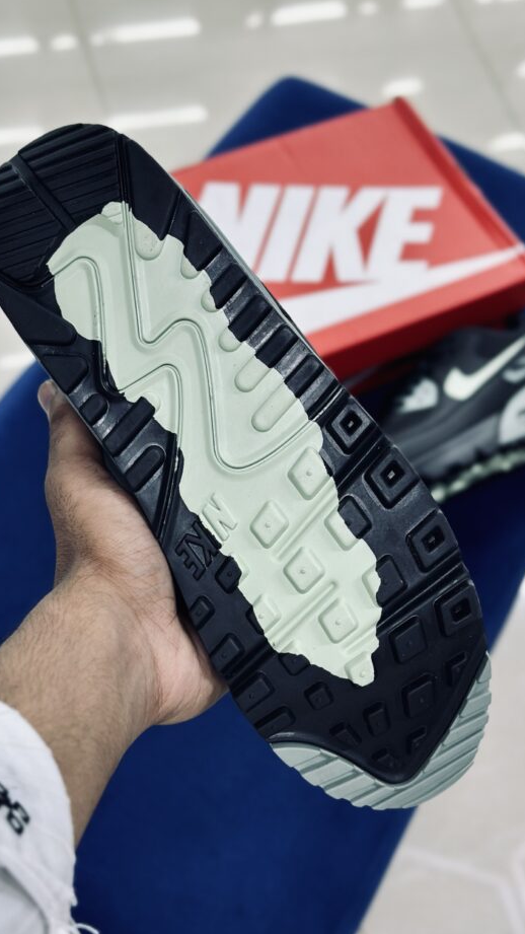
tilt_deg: -56.9
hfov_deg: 22.6
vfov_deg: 39.2
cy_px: 468
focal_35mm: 53
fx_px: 1312
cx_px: 246
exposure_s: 1/100
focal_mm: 6.86
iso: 80
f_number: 1.78
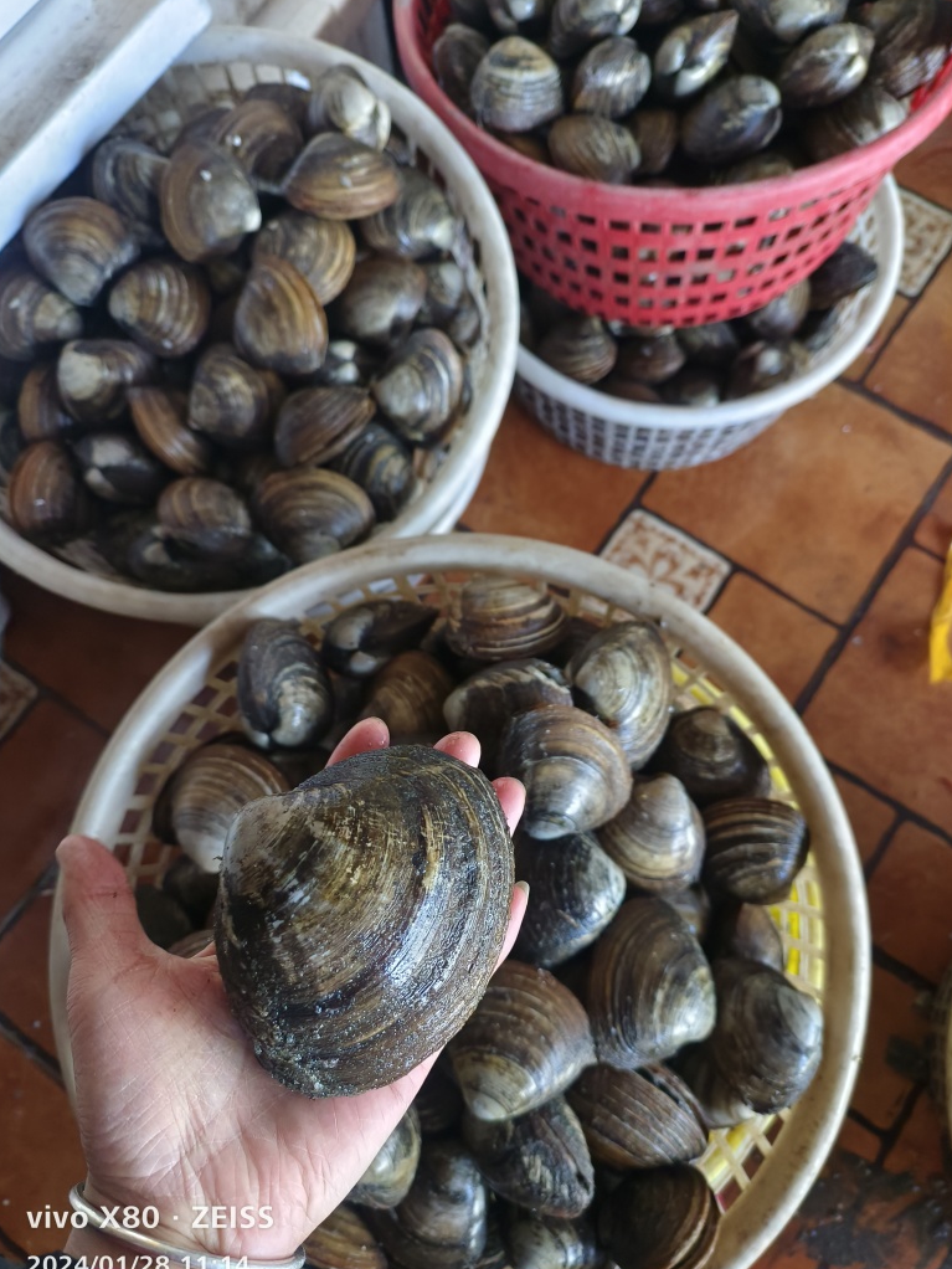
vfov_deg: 71.6
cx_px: 490
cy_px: 649
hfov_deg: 56.8
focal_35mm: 24
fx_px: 880
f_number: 1.75
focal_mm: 5.5
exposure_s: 1/50
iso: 581
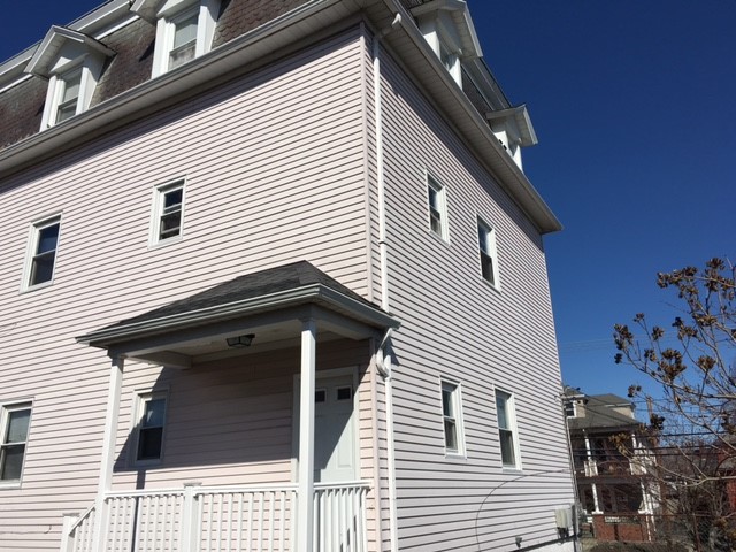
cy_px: 276
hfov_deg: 61.7
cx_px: 368
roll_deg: +1.2
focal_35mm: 29
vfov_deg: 48.2
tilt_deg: +19.6
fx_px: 617
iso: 25
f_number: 2.2
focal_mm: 4.15
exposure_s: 1/3846
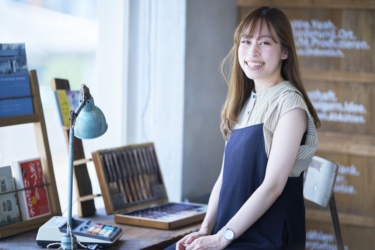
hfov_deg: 19.5
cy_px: 125
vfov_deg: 13.0
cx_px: 188
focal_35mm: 105
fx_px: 1094
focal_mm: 105
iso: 125
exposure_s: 1/400
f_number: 1.4
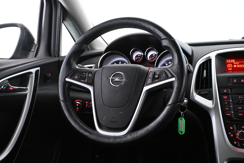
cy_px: 82
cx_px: 122
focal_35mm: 40
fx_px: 269
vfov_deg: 33.6
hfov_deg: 48.7
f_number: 4.5
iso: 5600
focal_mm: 26.5
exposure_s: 1/40
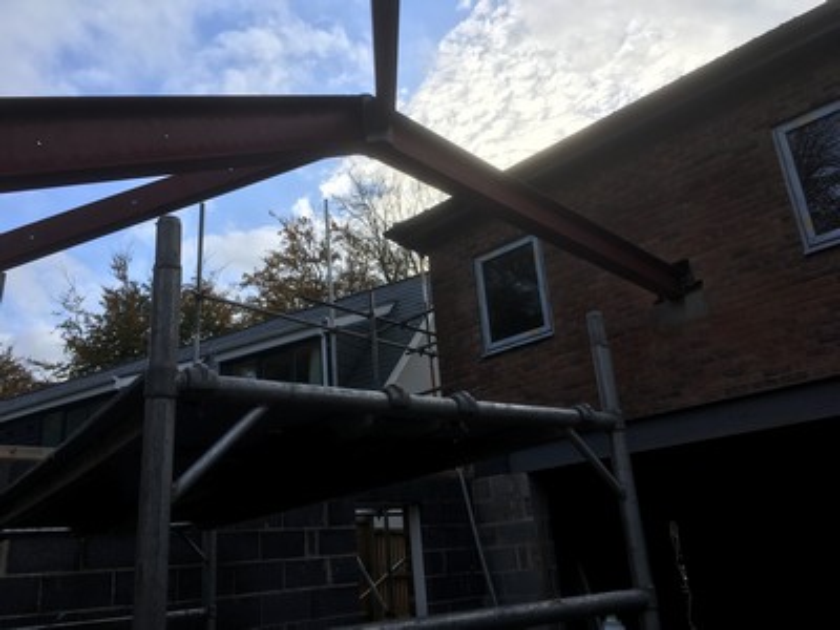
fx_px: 704
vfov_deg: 48.2
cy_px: 315
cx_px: 420
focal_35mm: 29
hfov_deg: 61.7
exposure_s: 1/818
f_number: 2.2
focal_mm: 4.15
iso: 25
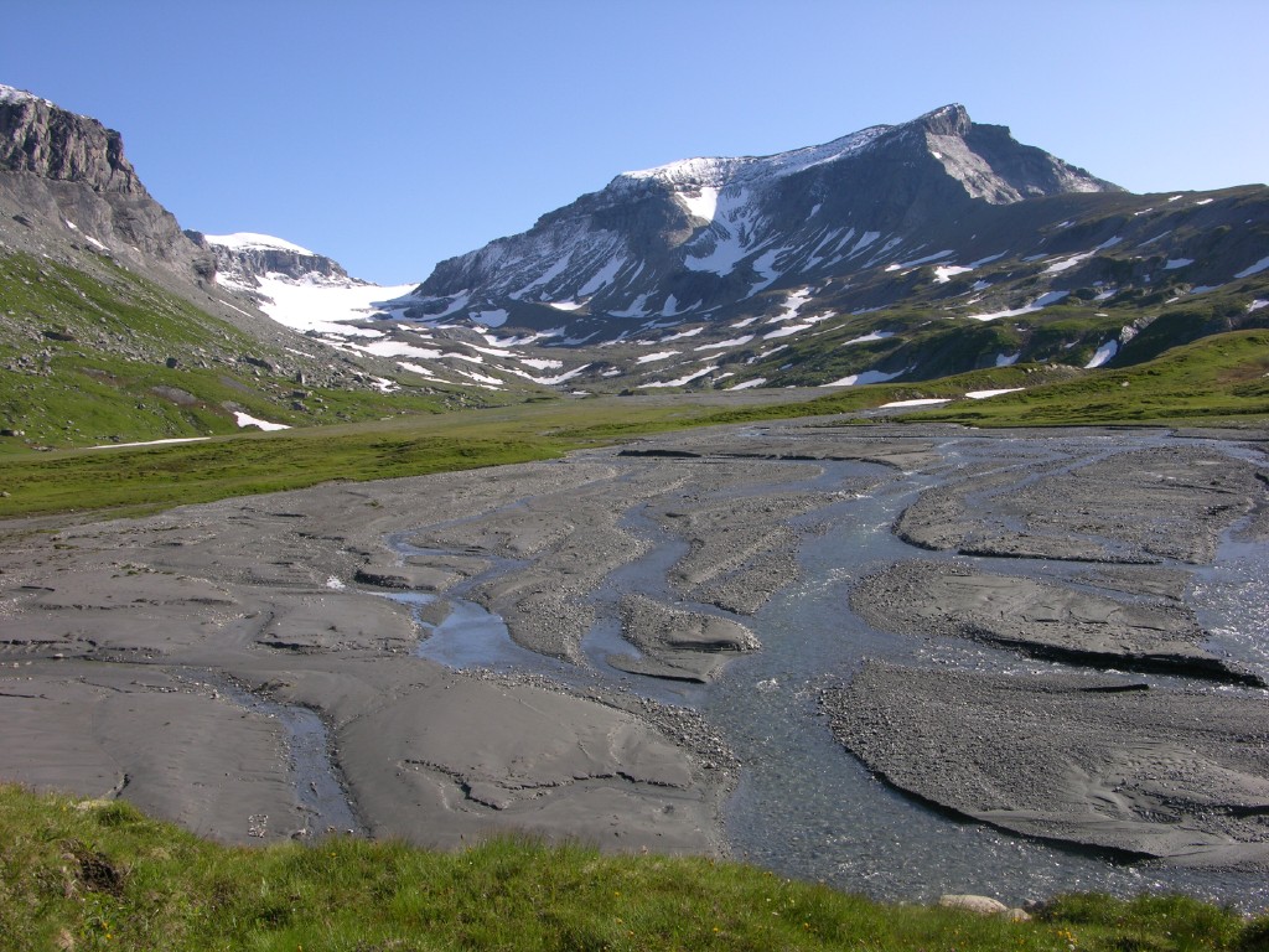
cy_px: 476
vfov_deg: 40.7
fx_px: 1283
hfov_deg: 52.6
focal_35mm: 35
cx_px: 634
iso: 50
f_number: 5.6
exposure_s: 1/232
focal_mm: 8.9
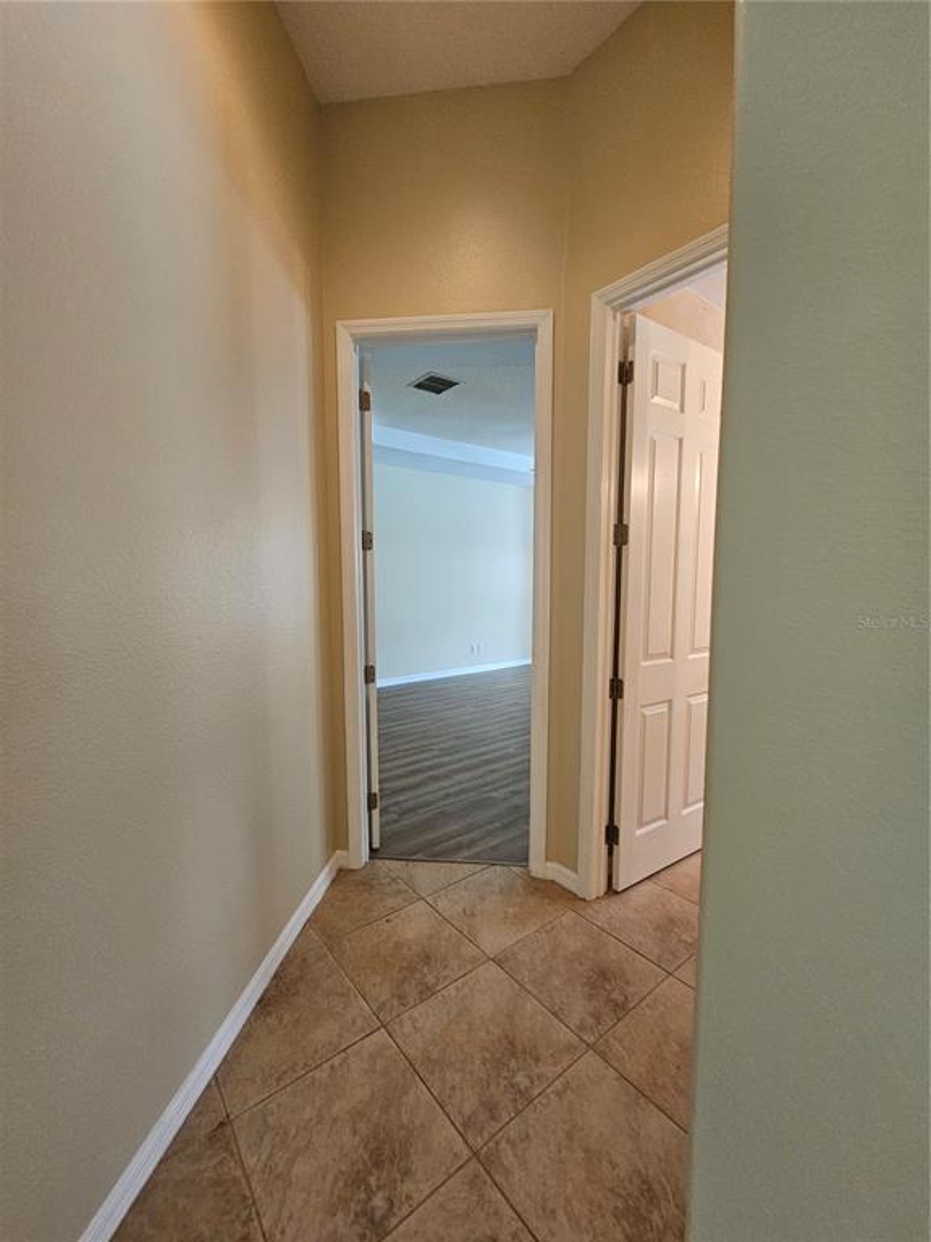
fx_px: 466
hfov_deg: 89.9
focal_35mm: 13
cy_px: 621
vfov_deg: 106.2
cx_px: 466
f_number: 2.2
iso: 250
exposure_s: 1/60
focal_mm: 2.2
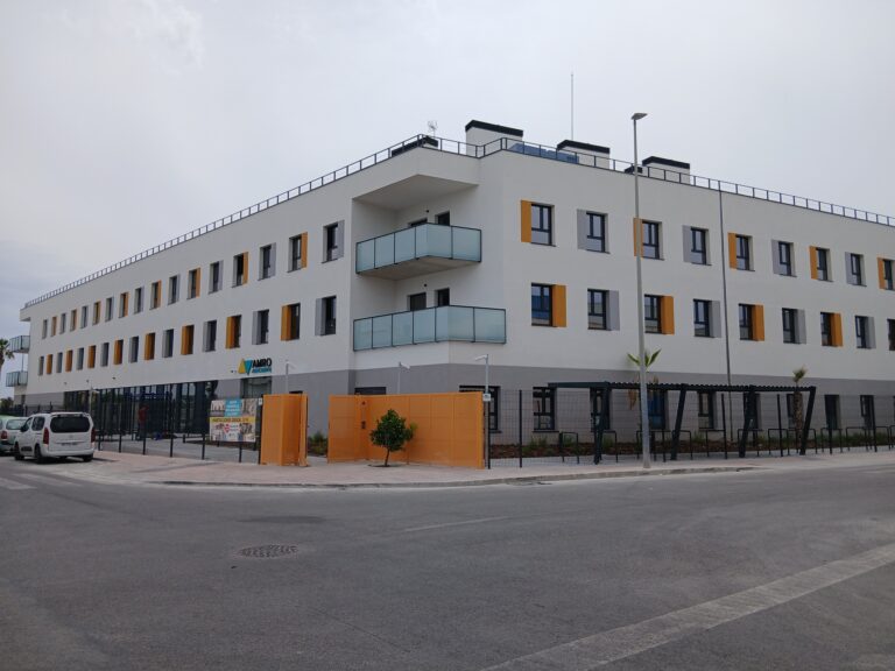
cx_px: 448
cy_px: 336
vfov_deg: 53.1
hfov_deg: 67.3
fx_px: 672
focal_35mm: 26
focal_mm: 3.98
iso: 20
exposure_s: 1/984
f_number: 1.8
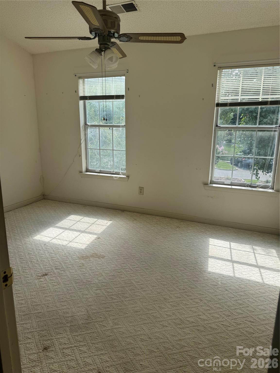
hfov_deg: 56.8
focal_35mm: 24
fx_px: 259
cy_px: 186
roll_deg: -0.1
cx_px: 140
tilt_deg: -14.1
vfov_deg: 71.6
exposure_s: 1/1131
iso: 80
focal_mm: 6.76
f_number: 1.78
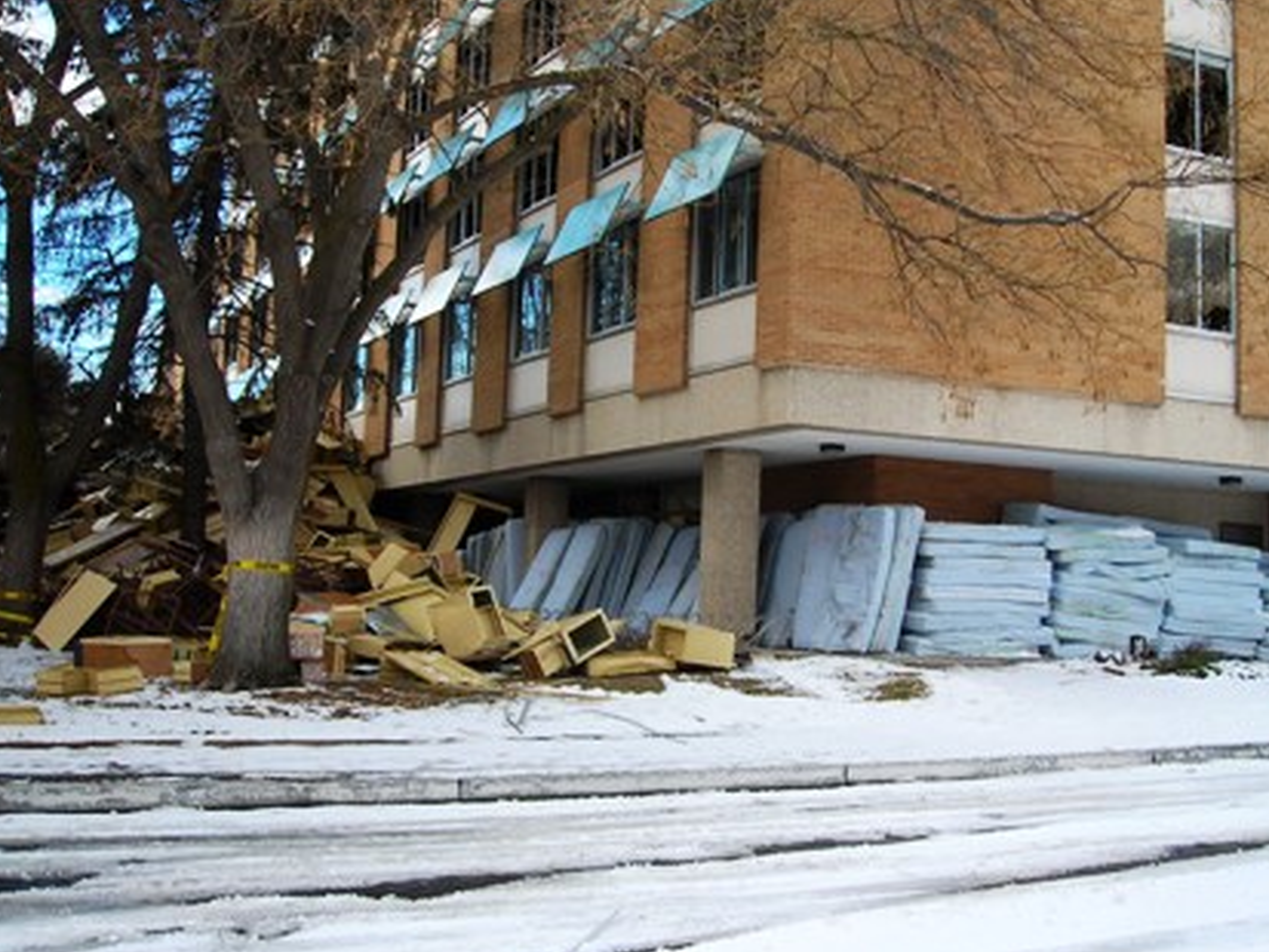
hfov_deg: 41.1
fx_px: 1687
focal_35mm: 46
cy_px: 388
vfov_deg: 31.5
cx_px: 744
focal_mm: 6.3
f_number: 3.2
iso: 50
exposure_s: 1/224
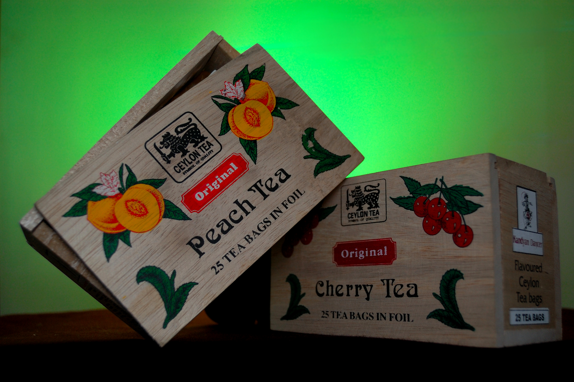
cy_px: 191
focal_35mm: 36
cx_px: 287
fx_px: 573
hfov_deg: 53.2
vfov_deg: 36.8
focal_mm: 24
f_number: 4
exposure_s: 1/40
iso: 200
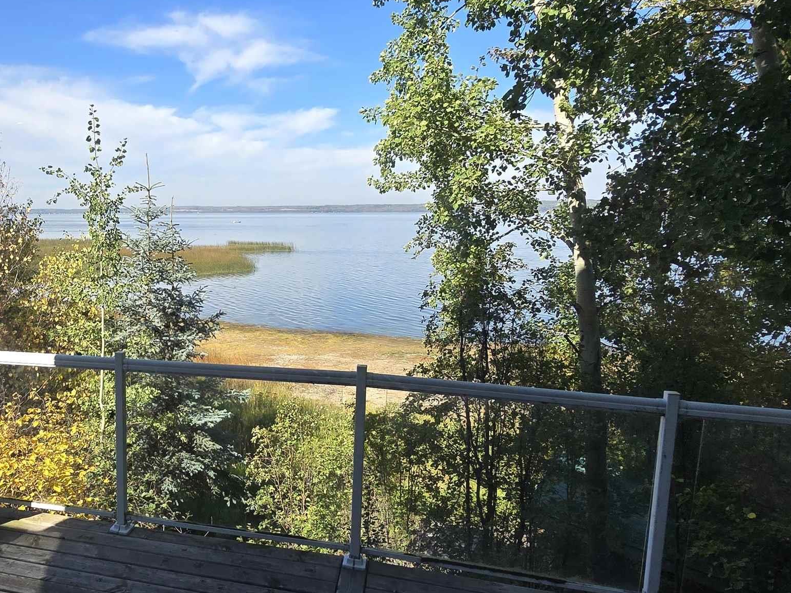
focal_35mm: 26
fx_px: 594
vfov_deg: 53.1
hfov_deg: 63.6
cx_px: 205
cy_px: 298
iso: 50
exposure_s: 1/934
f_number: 2.2
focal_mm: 2.2
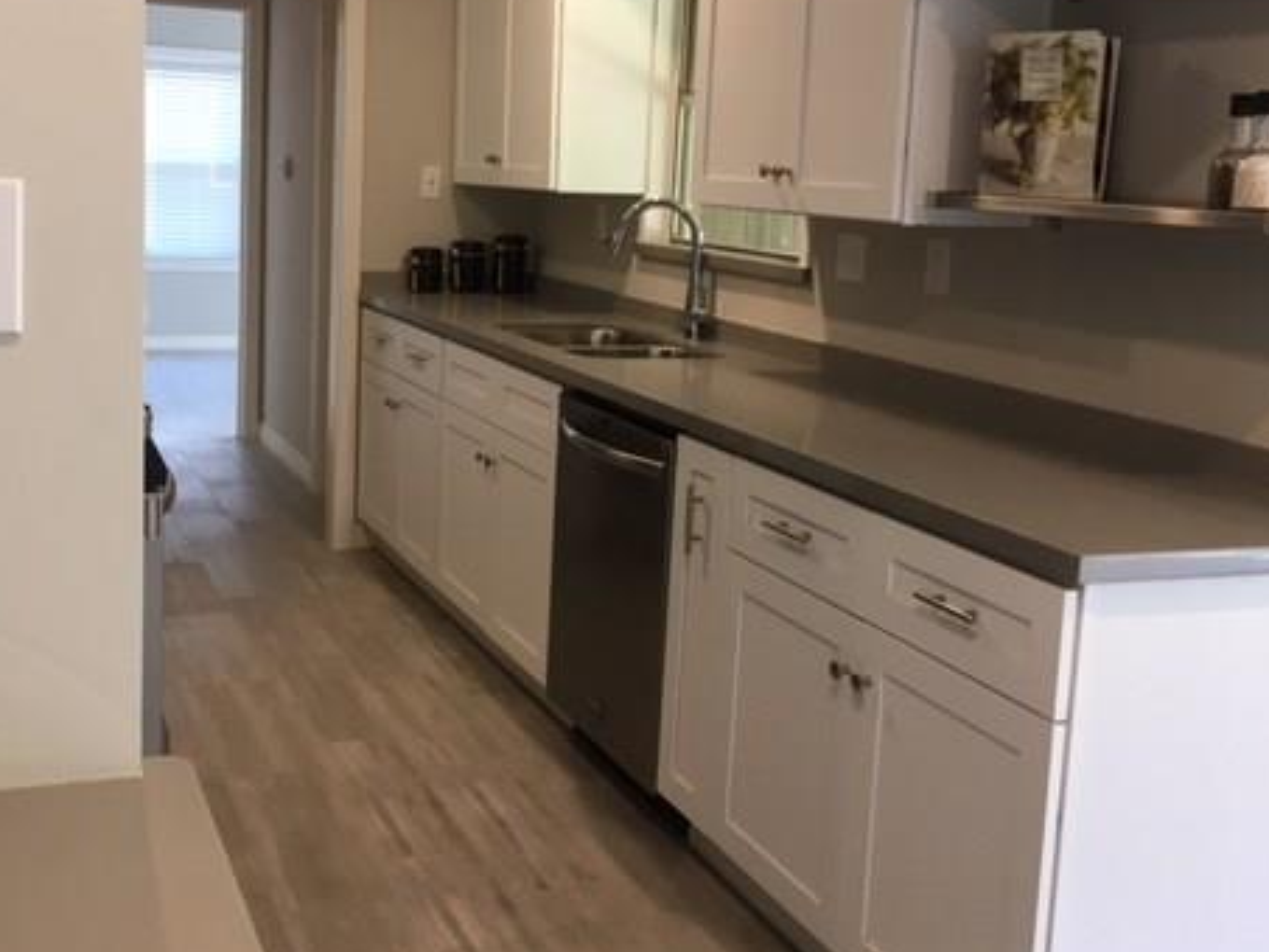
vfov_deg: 35.0
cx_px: 524
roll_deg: -3.2
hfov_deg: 45.6
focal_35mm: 41
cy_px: 361
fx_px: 1503
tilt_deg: -8.1
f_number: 2.2
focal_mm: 4.15
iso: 50
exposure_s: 1/30
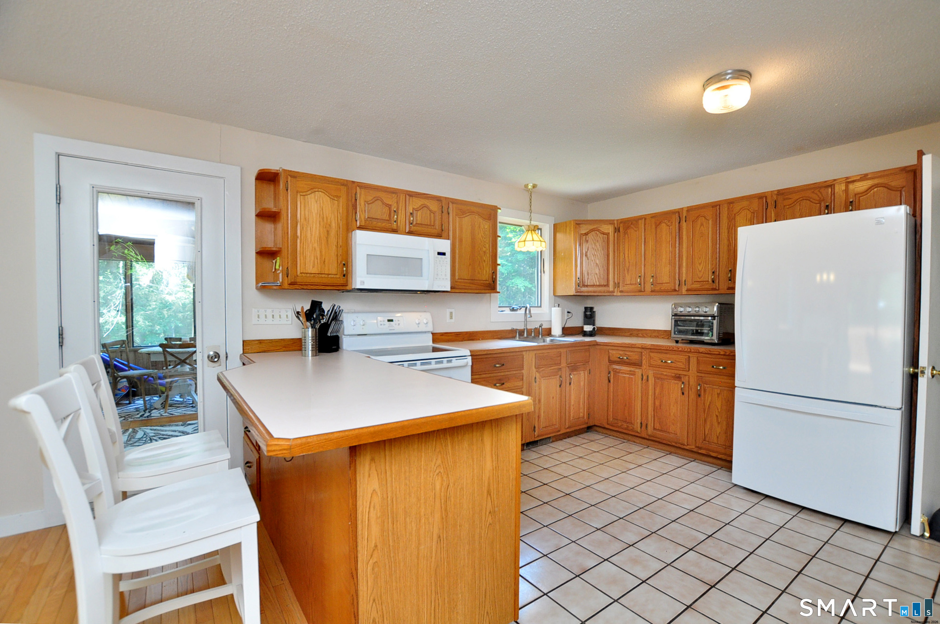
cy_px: 312
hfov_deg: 100.5
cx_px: 470
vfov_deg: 77.2
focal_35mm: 15
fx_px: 391
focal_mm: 10
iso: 640
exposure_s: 1/80
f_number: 4.5
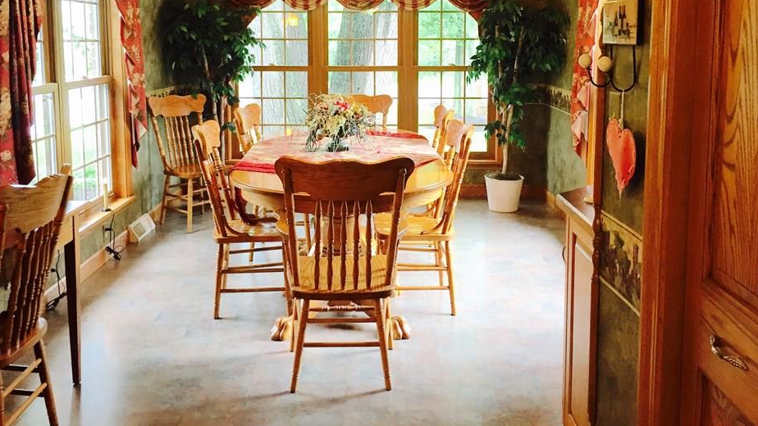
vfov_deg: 33.2
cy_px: 114
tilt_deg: -6.6
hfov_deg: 56.6
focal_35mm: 35
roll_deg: -0.6
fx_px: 704
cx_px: 371
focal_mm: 4.15
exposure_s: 1/30
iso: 100
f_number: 2.2
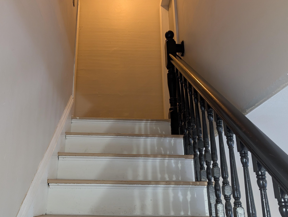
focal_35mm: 33
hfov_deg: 55.1
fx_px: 275
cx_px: 125
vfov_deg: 43.1
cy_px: 106
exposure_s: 1/30
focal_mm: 6.9
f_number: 1.68
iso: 331
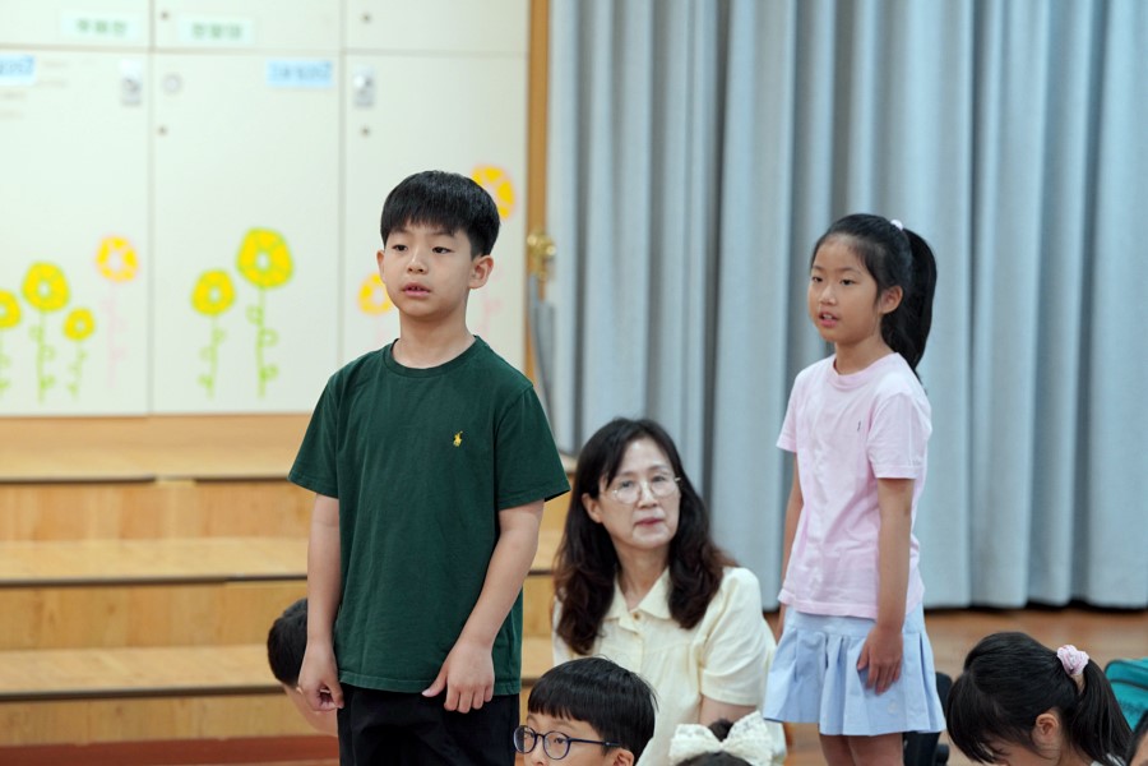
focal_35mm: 137
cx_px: 574
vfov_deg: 10.0
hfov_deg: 15.0
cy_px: 383
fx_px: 4368
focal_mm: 137
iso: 1600
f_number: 4
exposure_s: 1/160
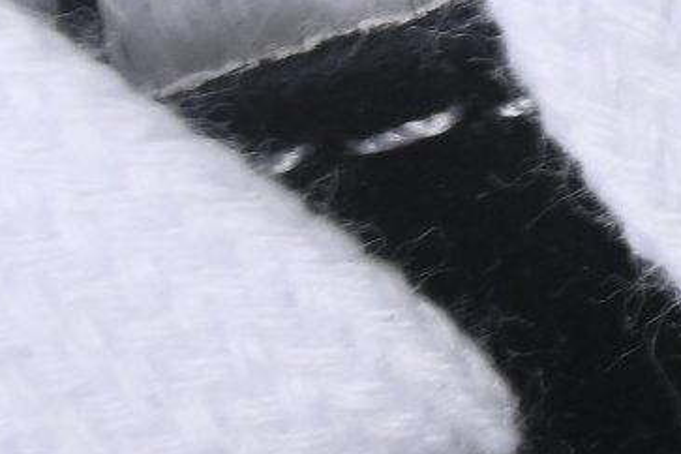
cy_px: -801
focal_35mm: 576
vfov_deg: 2.4
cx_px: 2414
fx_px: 10895
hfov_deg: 3.5
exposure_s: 1/50
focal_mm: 50
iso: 160
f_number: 6.3
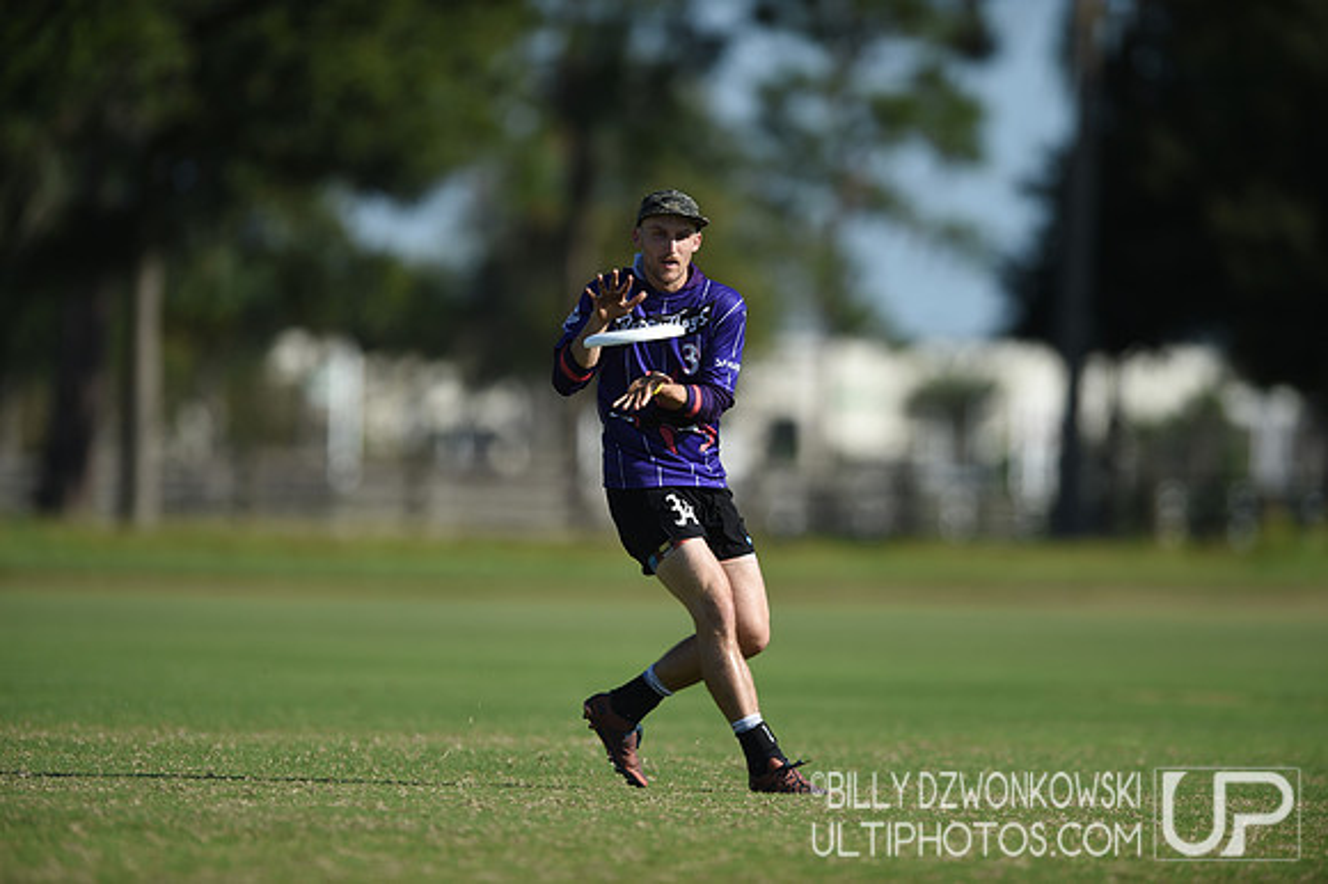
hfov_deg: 5.2
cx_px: 664
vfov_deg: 3.4
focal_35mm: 400
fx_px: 14747
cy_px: 442
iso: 100
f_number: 3.5
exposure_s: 1/2500
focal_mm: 400
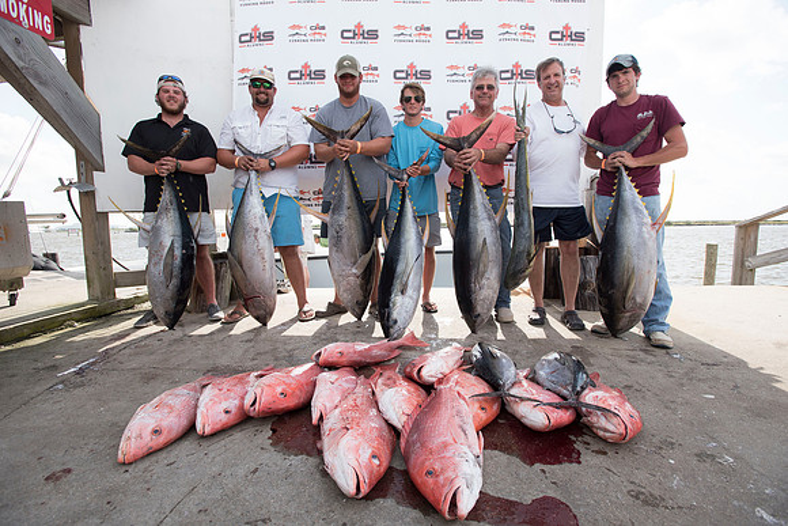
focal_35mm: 17
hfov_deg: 93.3
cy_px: 263
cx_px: 394
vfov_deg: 70.5
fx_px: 372
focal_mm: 17
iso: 250
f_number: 5.6
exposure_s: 1/640
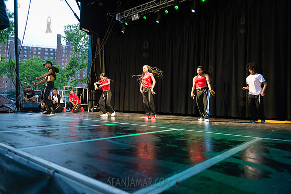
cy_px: 97
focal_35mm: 26
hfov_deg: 69.4
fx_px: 210
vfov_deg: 49.6
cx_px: 146
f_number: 2.8
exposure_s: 1/1250
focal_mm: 26
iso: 4000
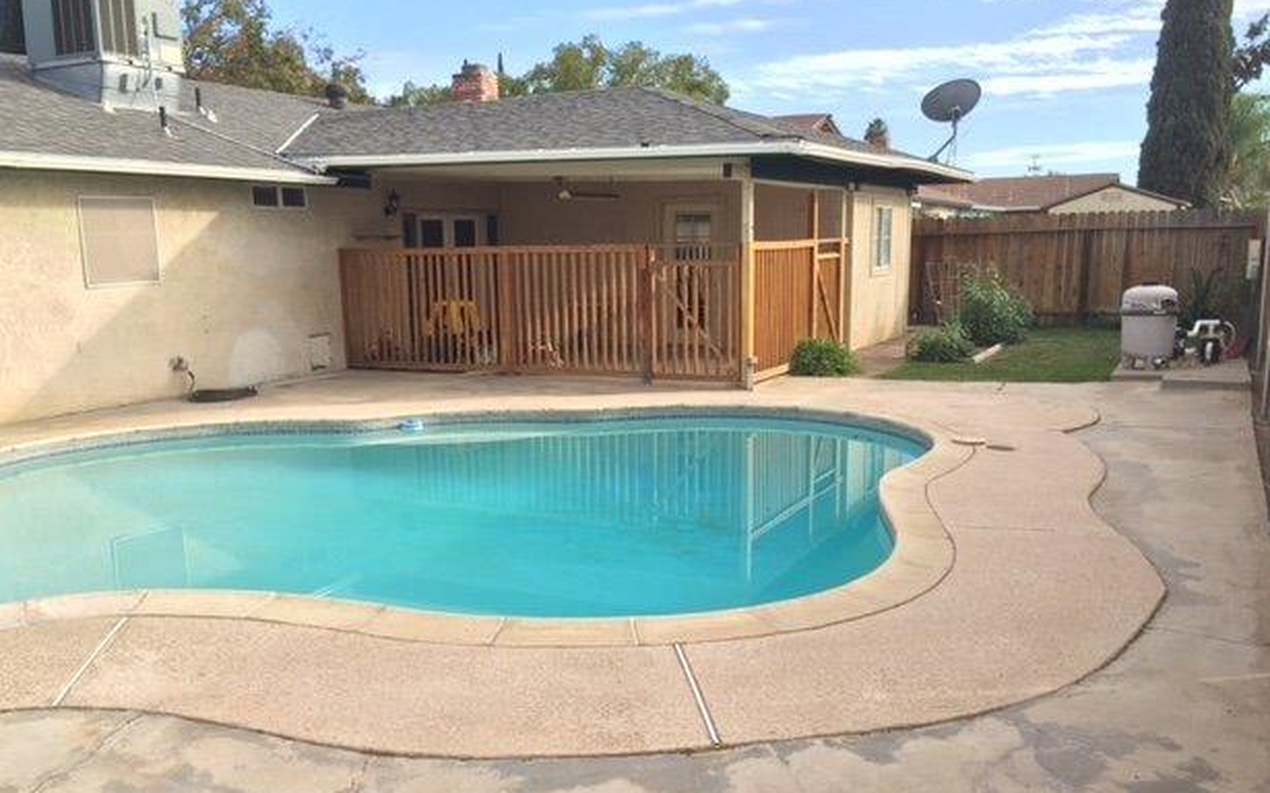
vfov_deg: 39.3
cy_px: 469
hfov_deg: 59.7
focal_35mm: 32
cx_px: 611
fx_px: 1107
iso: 32
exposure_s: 1/682
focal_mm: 4.15
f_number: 2.2
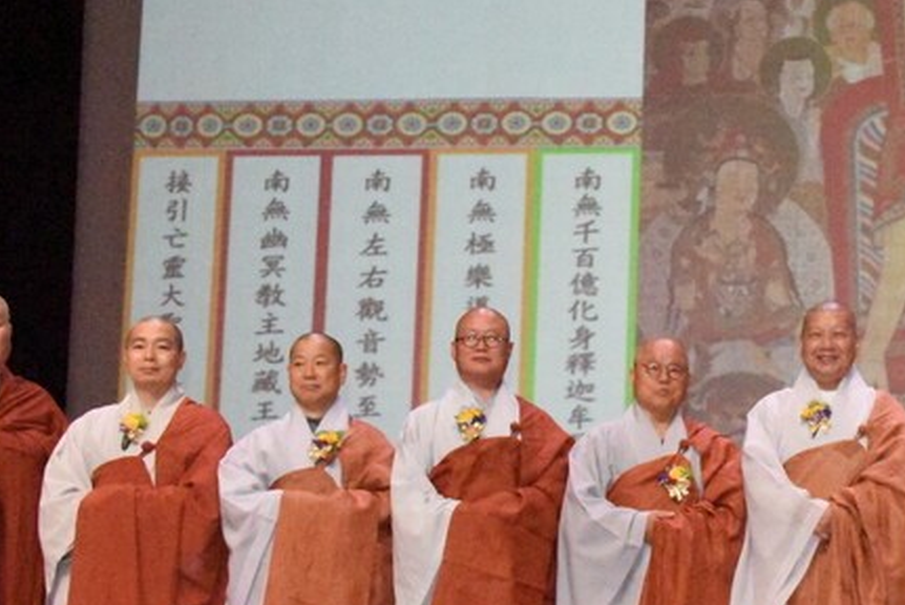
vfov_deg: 14.4
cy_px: 353
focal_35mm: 95
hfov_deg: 20.7
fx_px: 2390
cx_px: 924
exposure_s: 1/250
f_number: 9
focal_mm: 32
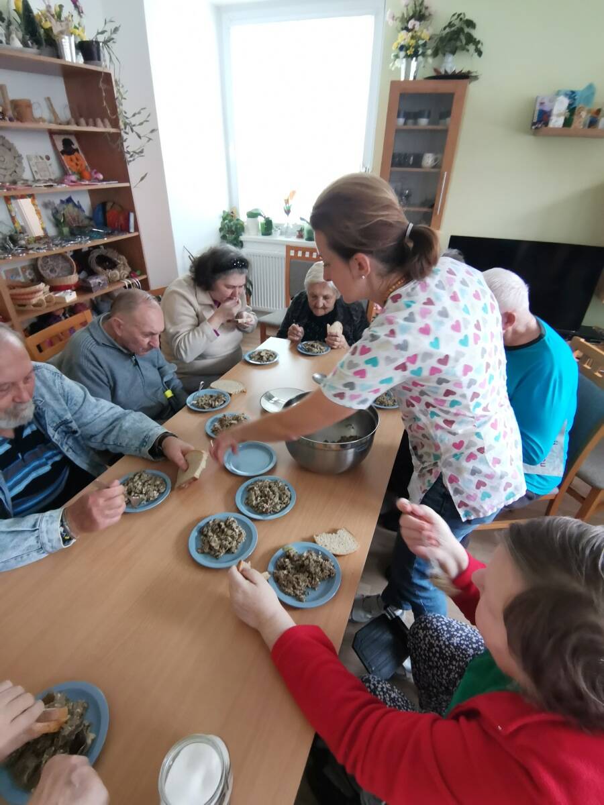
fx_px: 396
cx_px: 302
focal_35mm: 17
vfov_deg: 91.0
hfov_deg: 74.7
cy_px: 402
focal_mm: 2.23
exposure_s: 1/25
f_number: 2.2
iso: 400
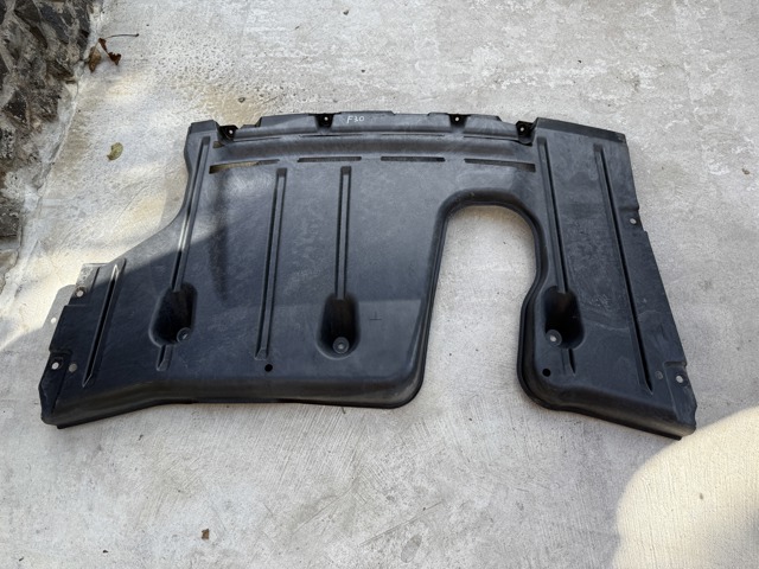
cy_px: 284
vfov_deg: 56.8
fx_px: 526
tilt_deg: -64.1
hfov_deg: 71.6
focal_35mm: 24
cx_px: 380
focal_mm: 6.76
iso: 100
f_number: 1.78
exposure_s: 1/1230
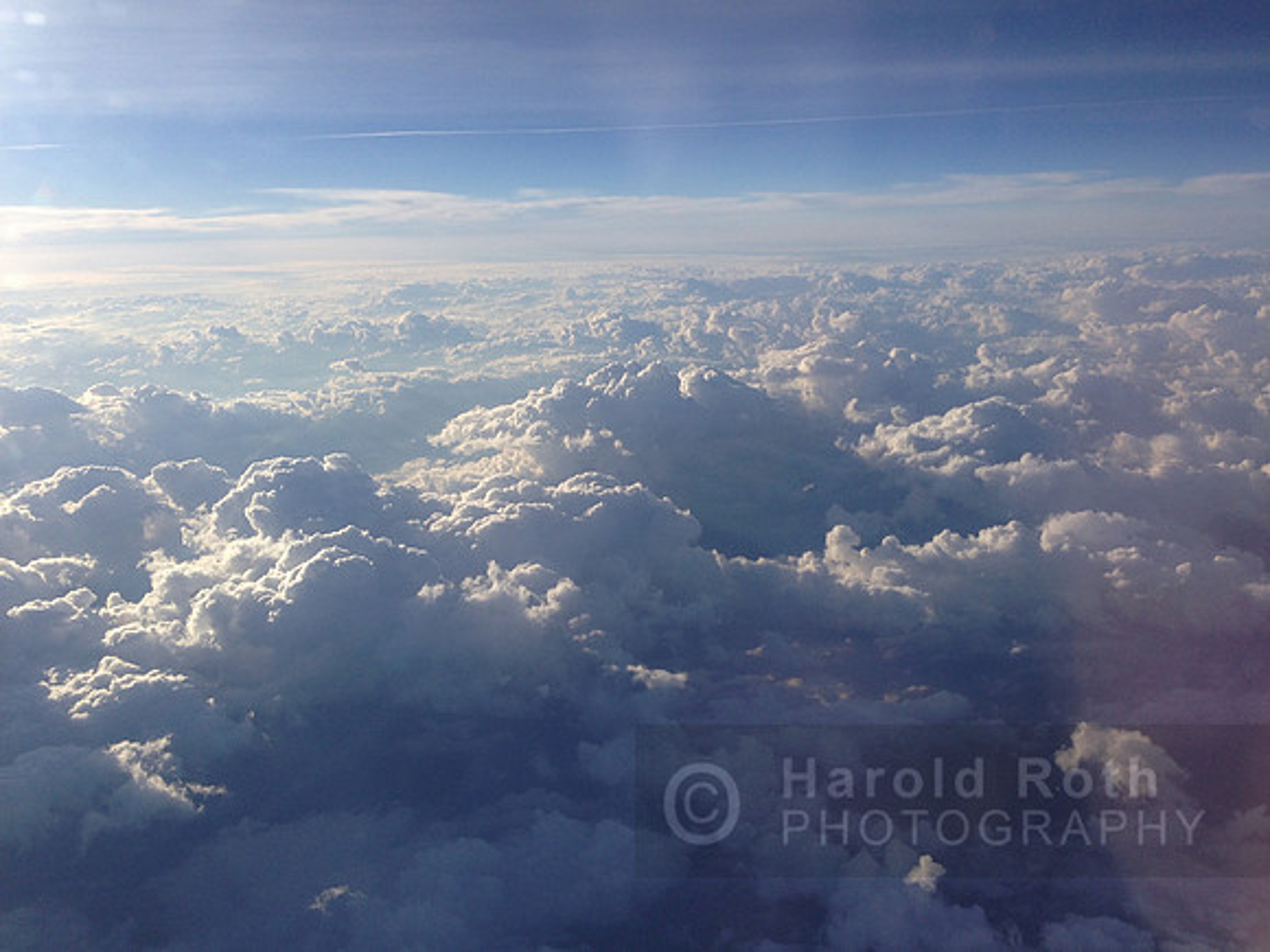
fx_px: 1211
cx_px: 635
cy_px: 476
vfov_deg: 42.9
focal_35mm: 33
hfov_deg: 55.4
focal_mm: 4.13
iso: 50
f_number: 2.4
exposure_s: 1/2463
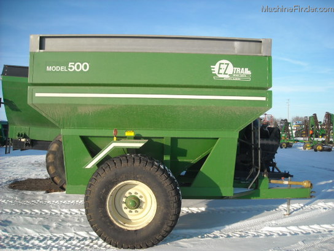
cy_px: 126
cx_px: 167
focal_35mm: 35
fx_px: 338
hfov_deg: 52.6
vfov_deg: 40.7
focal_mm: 5.7
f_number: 5.6
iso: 80
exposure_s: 1/250
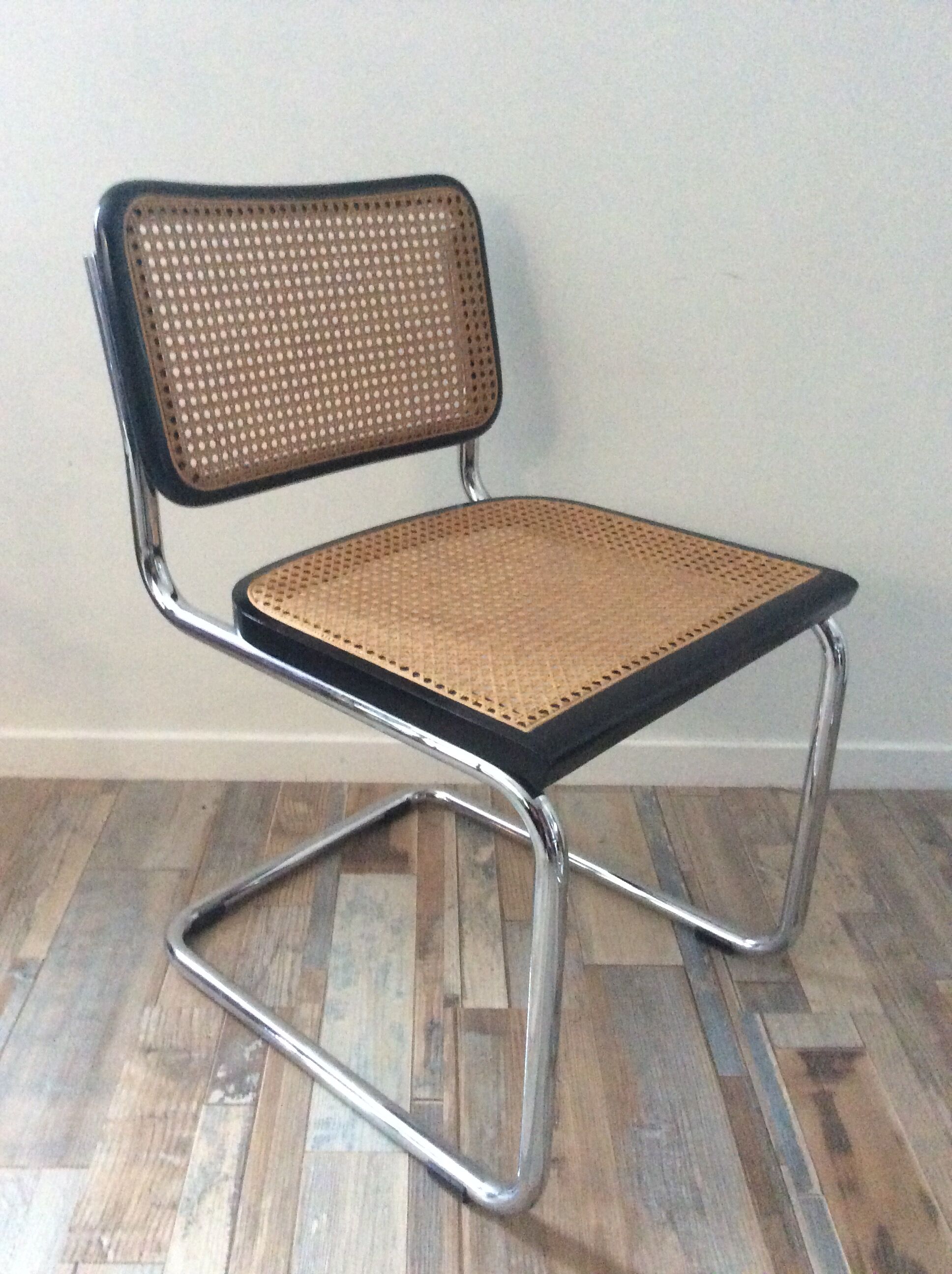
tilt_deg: -23.3
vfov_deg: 56.9
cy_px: 637
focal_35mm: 32
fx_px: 1177
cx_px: 476
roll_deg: -2.0
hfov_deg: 44.1
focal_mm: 3.3
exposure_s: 1/17
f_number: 2.4
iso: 500
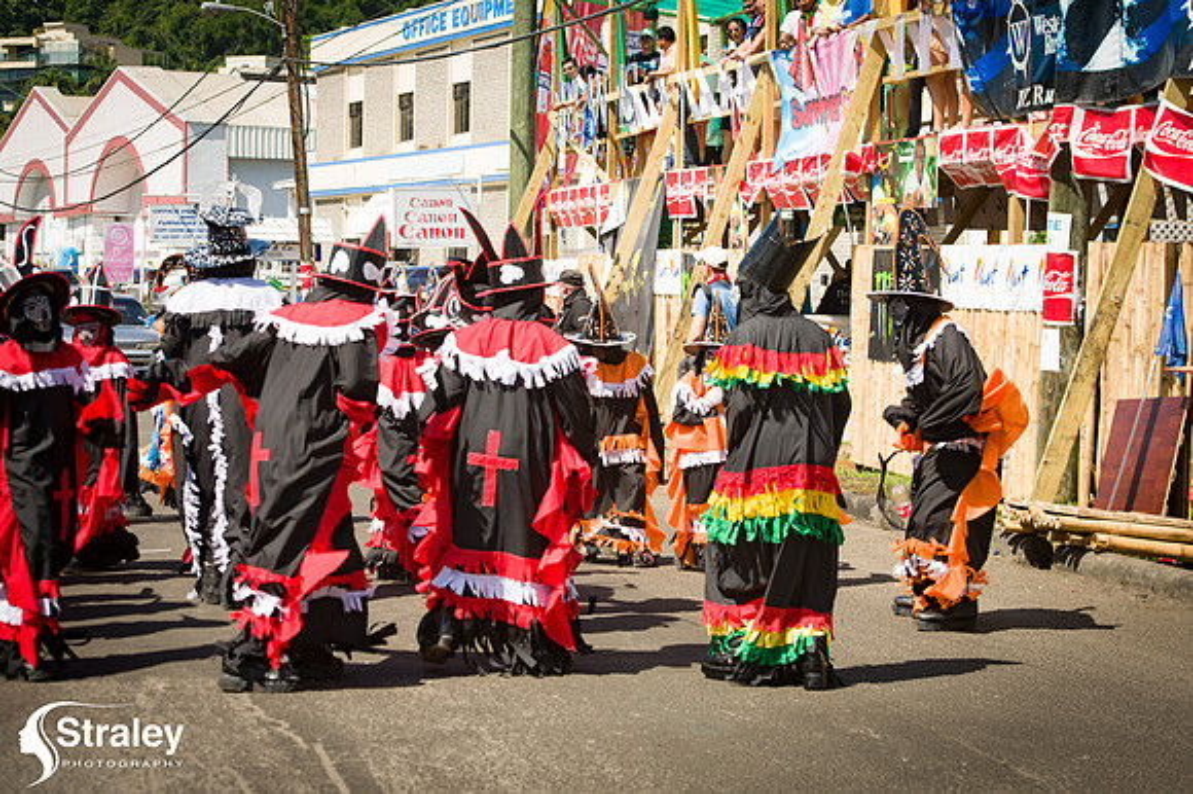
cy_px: 397
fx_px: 2716
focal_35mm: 82
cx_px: 596
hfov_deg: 24.8
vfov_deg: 16.6
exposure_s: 1/200
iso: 100
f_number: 8
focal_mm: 82
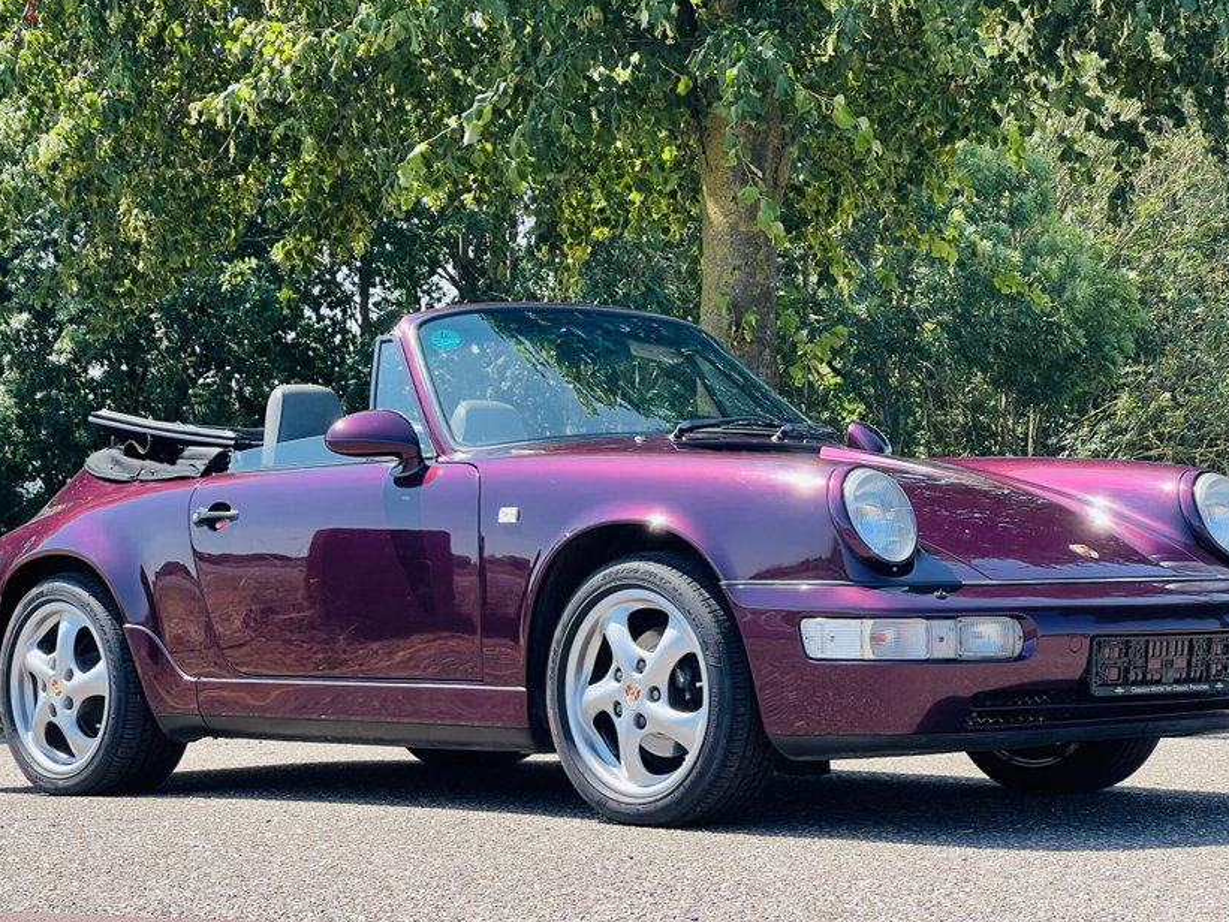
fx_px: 3409
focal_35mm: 96
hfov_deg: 20.4
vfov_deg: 15.4
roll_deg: +1.1
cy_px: 491
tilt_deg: -0.5
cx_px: 620
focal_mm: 9
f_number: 2.8
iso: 32
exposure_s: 1/265
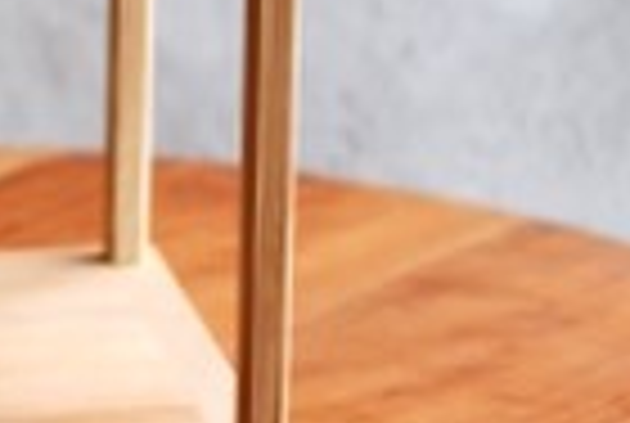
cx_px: -9
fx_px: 3152
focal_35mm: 180
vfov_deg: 7.6
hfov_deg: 11.3
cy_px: 0
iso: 160
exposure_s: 1/200
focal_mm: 35
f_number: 1.8
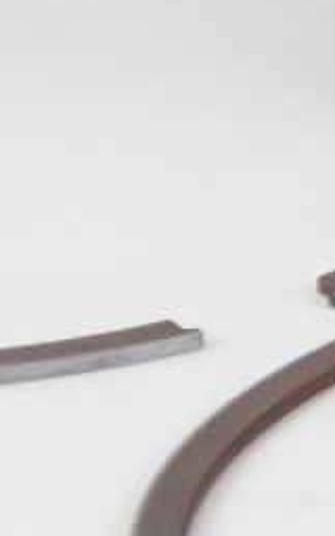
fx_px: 4470
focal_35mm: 306
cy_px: -329
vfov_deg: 6.7
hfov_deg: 4.1
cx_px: 1156
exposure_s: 1/125
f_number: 4.2
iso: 640
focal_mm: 15
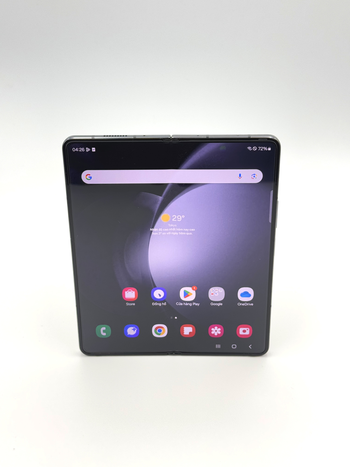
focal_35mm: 48
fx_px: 647
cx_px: 175
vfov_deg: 39.7
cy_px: 234
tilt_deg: -28.2
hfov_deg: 30.3
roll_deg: +0.3
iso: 64
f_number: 1.78
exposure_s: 1/195
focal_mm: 6.76
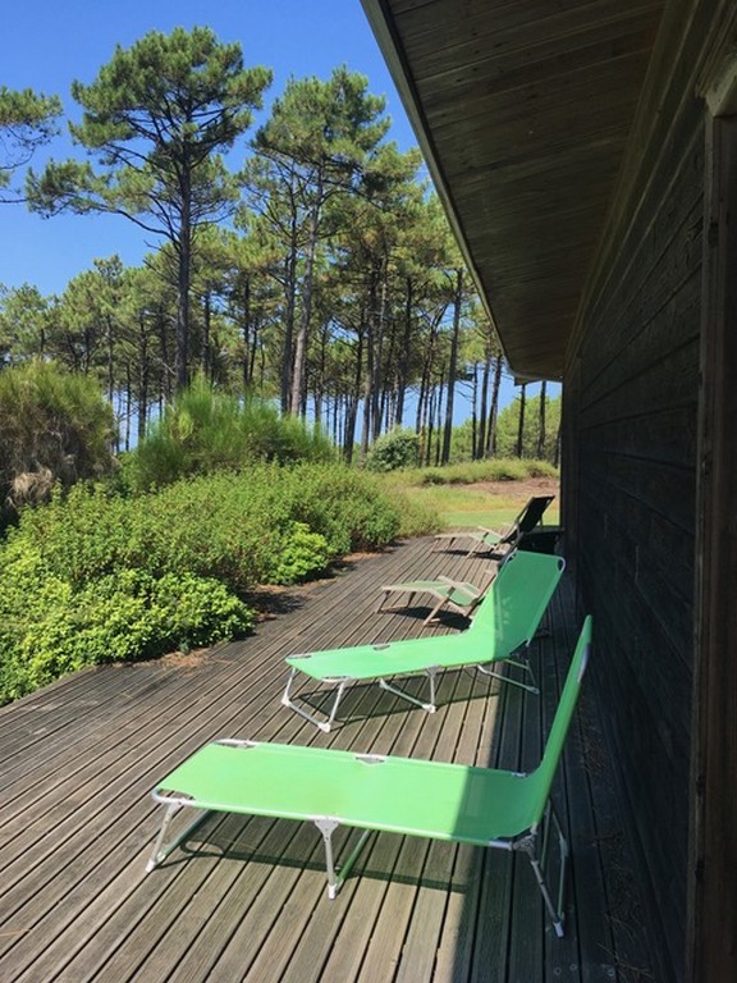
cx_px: 368
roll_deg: -0.7
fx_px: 823
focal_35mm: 29
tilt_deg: -4.5
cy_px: 492
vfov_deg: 61.7
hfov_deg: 48.2
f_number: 2.2
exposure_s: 1/974
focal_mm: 4.15
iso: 25
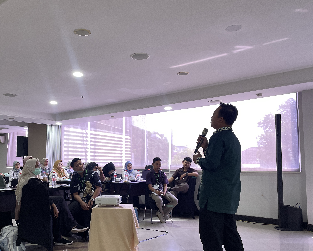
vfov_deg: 43.3
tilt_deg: +4.9
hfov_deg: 52.5
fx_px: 315
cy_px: 140
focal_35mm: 34
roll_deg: +0.2
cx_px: 124
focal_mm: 4.2
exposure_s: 1/78
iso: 125
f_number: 1.6
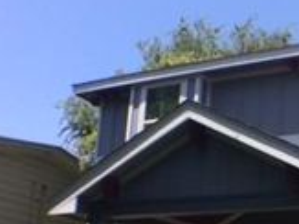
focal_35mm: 89
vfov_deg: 16.3
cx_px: 336
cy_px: 218
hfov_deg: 20.9
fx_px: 768
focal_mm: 4.15
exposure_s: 1/977
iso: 32
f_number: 2.2
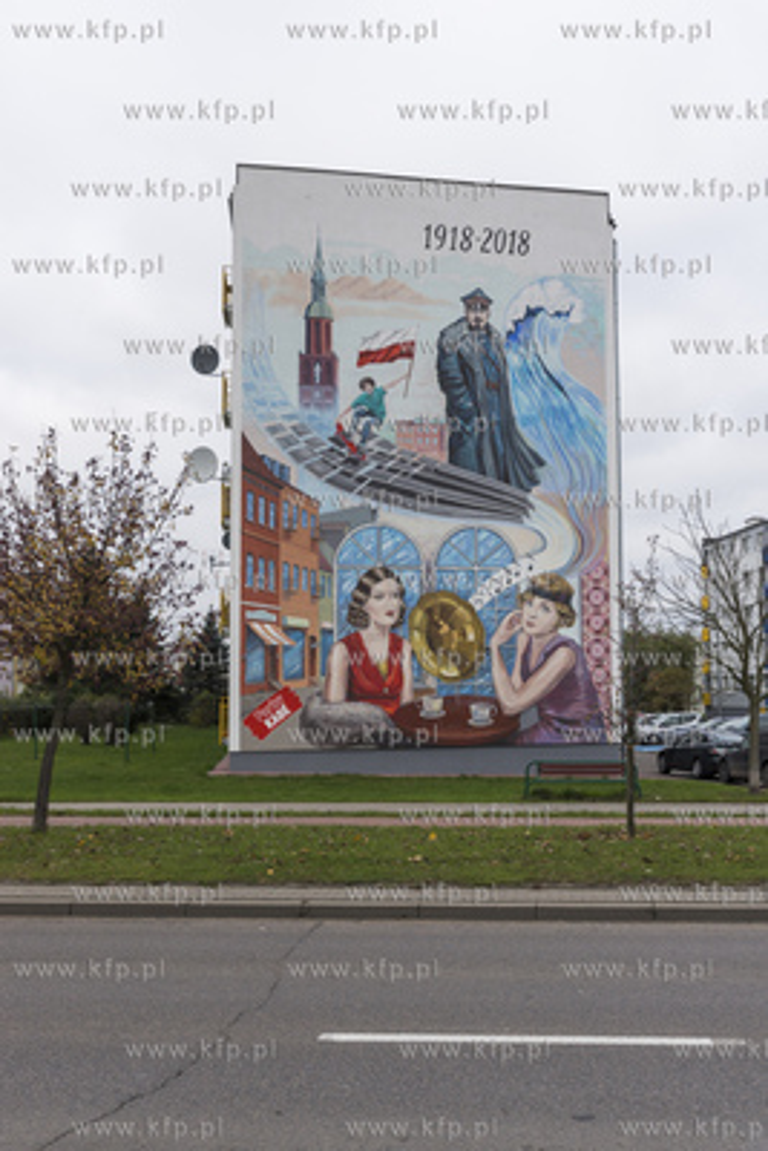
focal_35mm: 35
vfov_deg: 54.4
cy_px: 576
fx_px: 1119
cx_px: 384
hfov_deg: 37.9
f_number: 4.5
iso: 400
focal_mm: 35
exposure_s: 1/1250
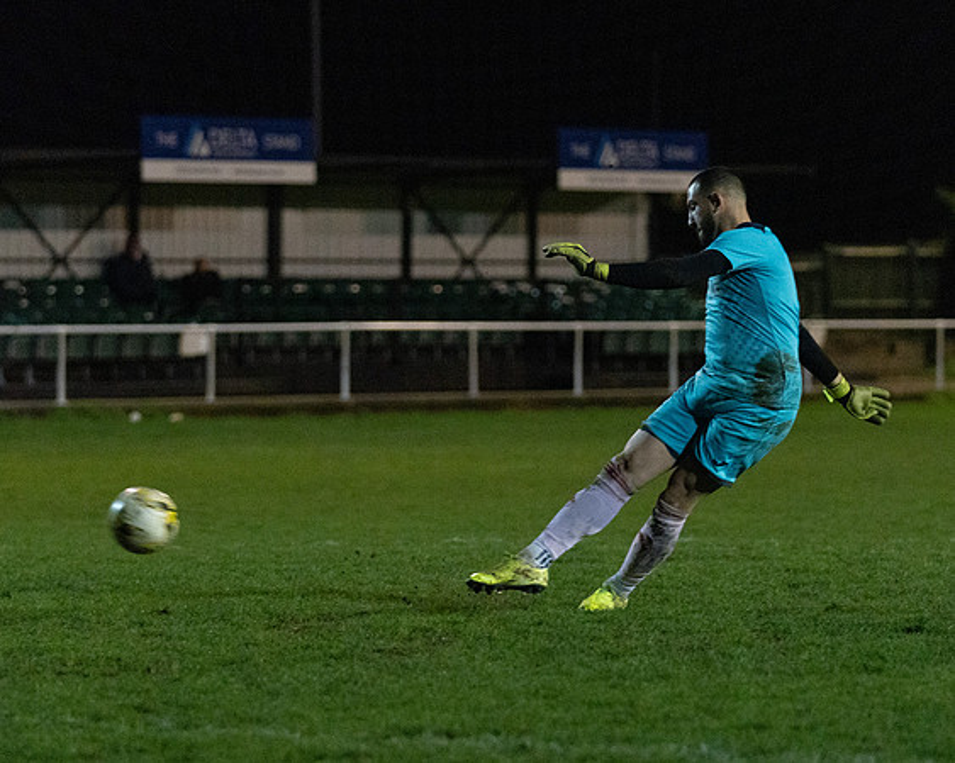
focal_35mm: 219
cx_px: 468
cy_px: 380
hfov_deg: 8.8
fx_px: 6183
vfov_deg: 7.1
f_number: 2.8
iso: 5000
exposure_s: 1/640
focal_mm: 128
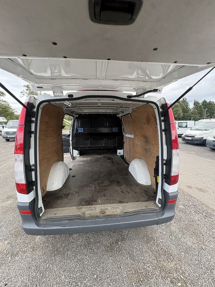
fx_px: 116
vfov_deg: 102.1
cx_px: 108
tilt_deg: -9.4
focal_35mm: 14
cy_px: 144
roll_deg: -1.0
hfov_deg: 85.7
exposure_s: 1/136
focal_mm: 2.22
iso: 80
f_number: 2.2
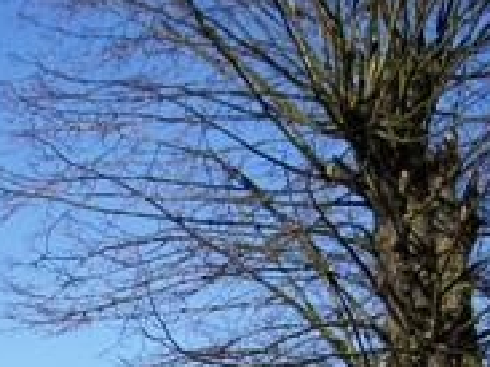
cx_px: -158
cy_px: 466
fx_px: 1881
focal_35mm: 133
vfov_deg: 10.9
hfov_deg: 14.2
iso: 64
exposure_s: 1/800
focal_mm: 7.9
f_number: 2.8
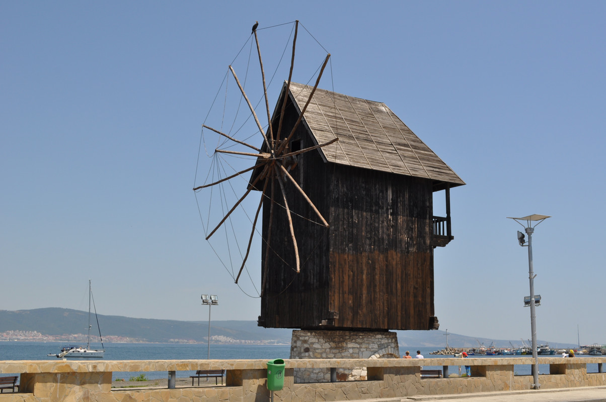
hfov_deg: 45.0
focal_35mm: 44
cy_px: 201
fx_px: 731
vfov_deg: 30.8
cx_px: 303
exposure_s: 1/400
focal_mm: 29
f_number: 10
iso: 200
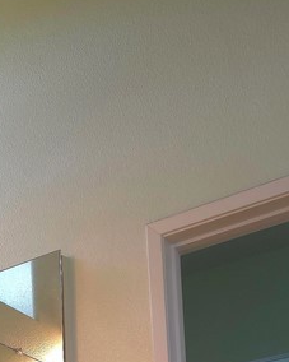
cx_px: -56
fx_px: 866
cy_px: 585
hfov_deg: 18.0
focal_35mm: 81
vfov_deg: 19.6
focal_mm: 6.3
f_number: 1.7
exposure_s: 1/60.2
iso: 100
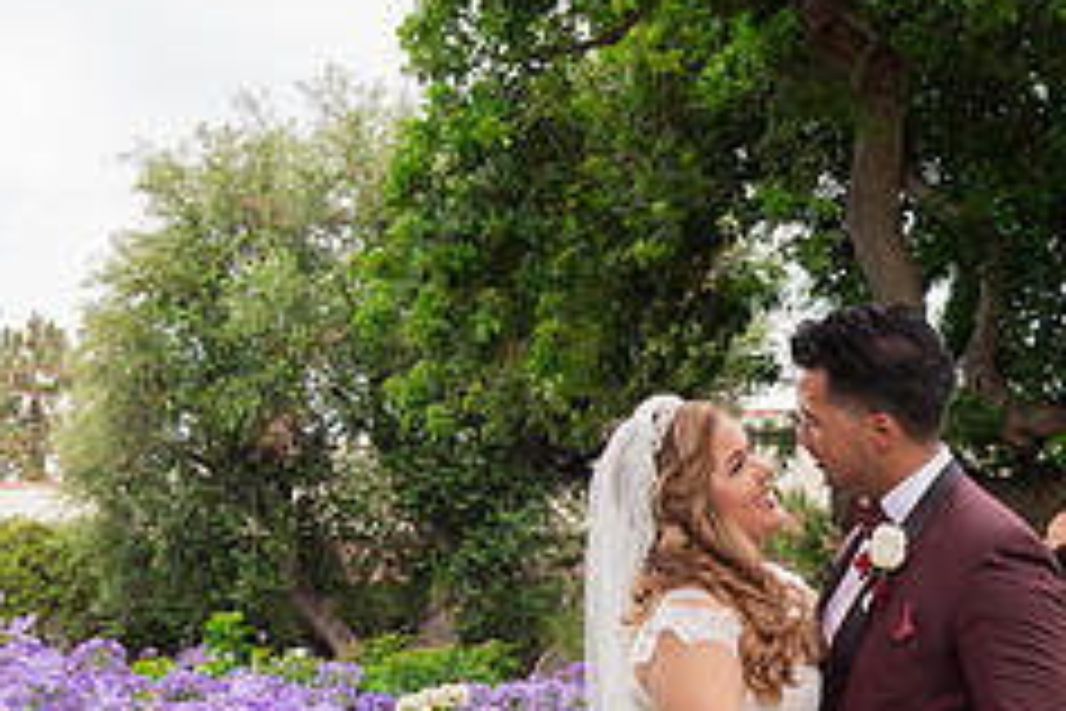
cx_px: 859
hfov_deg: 21.6
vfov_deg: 14.4
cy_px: 770
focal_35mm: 93
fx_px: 2754
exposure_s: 1/250
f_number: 6.3
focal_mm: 38
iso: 400
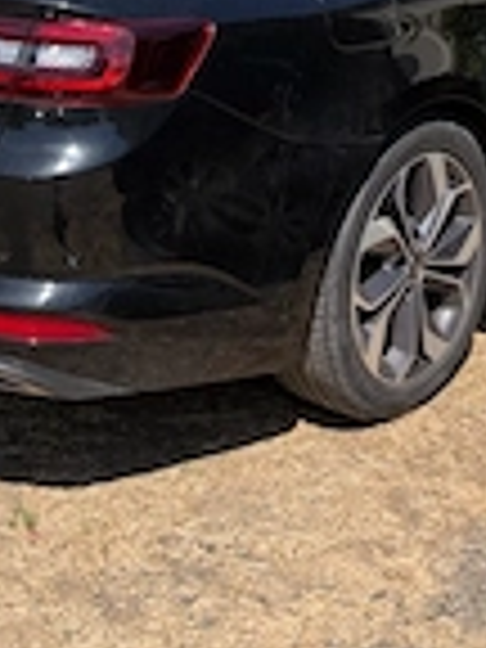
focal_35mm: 72
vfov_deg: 24.9
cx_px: 302
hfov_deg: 20.4
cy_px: -90
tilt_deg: -4.3
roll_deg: -1.6
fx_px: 1348
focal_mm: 5.96
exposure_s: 1/3831
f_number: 1.6
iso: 50
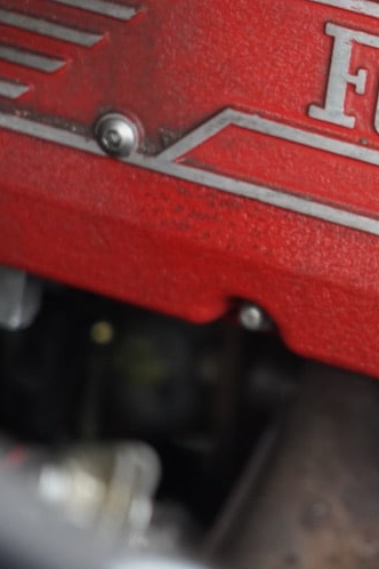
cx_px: 596
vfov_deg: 12.7
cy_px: 186
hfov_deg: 8.3
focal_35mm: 162
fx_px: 2558
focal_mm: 63
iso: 3200
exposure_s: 1/160
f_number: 4
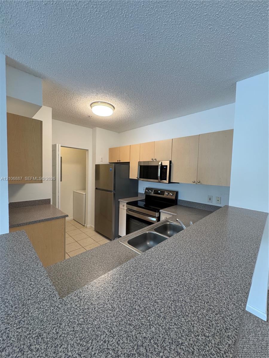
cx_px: 134
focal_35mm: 14
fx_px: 145
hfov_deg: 85.7
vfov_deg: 102.1
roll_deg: -0.1
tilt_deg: -3.1
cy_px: 179
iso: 250
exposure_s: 1/120
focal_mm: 2.22
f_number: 2.2
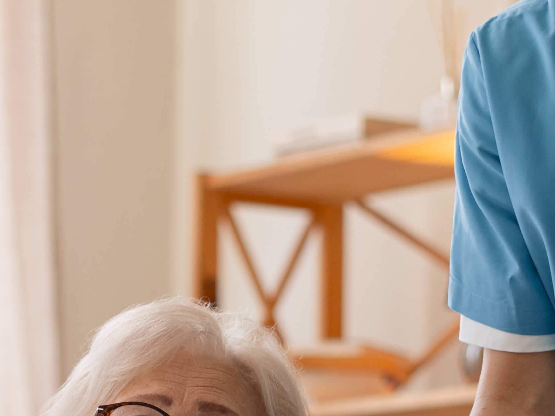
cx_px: 164
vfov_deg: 7.3
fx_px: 3239
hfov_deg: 9.8
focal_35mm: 202
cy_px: 407
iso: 200
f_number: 2
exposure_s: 1/200
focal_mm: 50
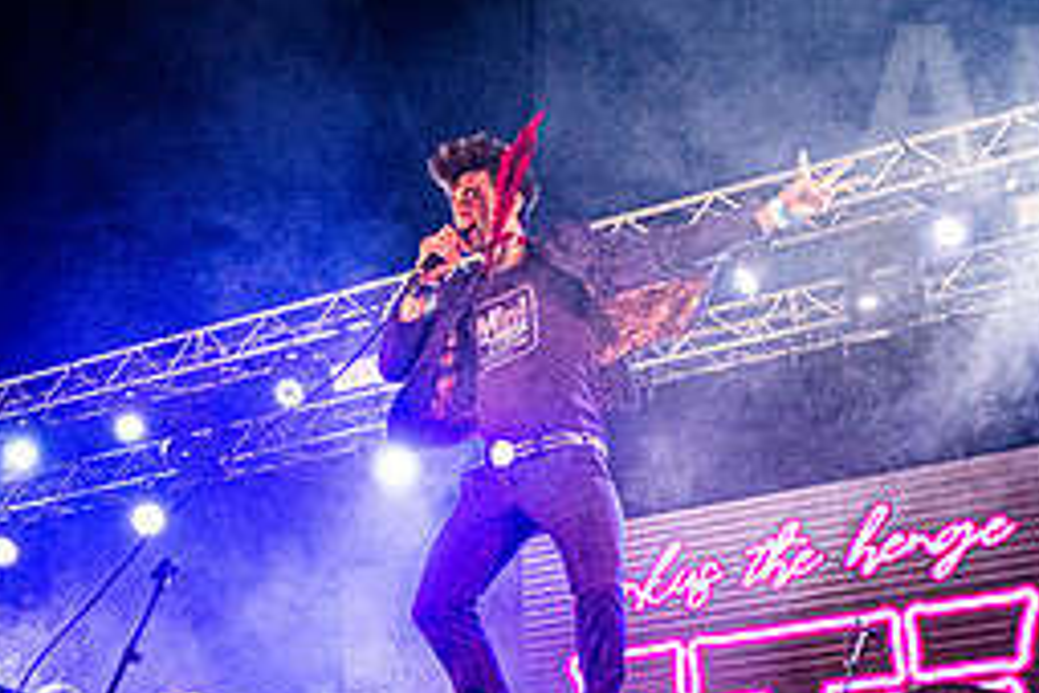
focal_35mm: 49
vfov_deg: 26.9
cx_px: 510
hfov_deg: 40.3
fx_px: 1414
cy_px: 571
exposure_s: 1/640
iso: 2800
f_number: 3.2
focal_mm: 17
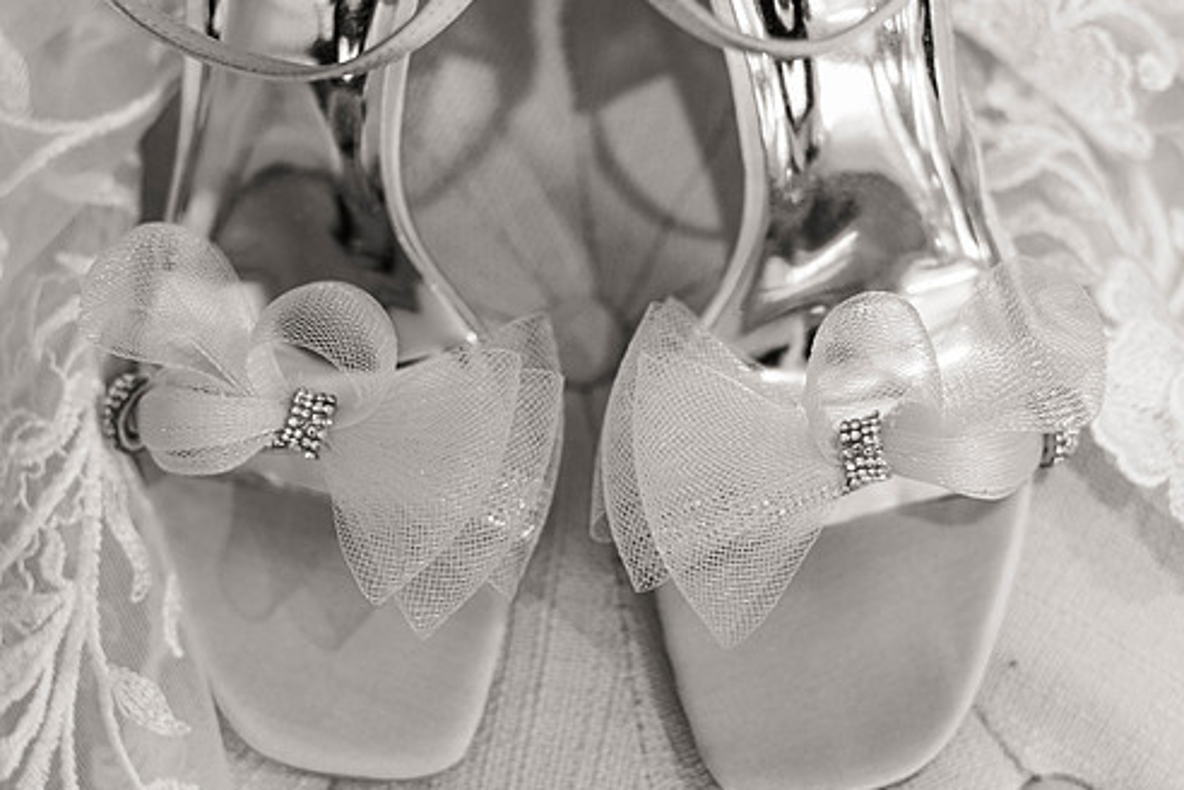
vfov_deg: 23.0
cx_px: 597
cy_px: 365
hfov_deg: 33.9
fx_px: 1940
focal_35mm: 59
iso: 800
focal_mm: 50
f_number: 3.2
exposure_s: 1/100
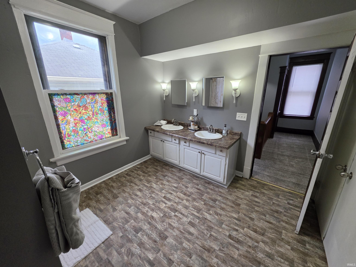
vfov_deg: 89.9
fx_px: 134
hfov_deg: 106.2
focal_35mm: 13
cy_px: 134
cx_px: 178
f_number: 1.9
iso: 100
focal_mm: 2.2
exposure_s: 1/120
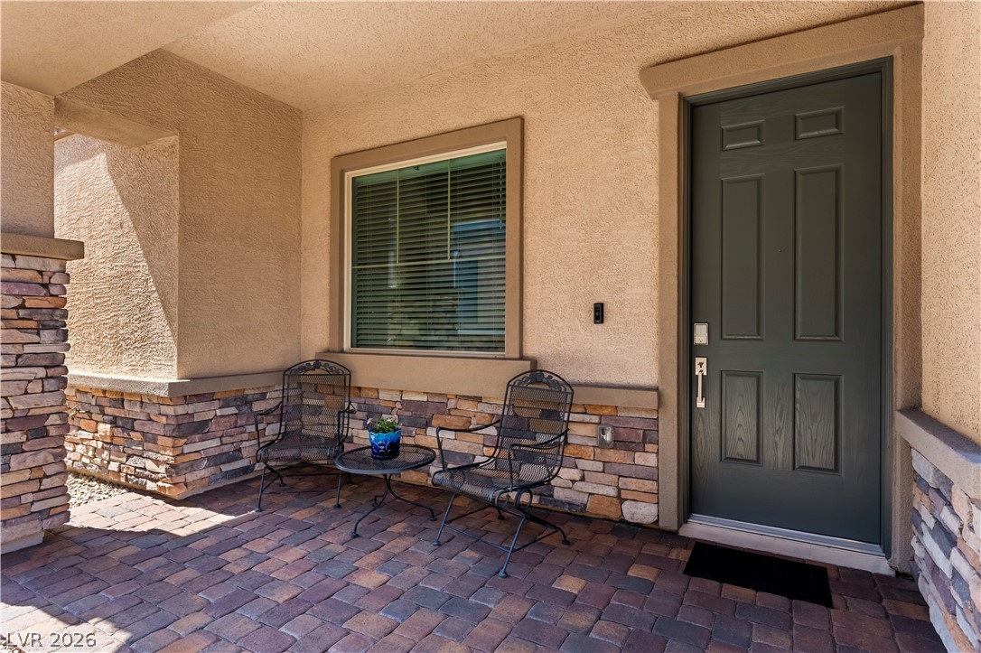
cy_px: 326
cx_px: 490
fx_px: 517
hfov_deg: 86.9
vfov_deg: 64.5
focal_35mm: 19
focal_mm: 19
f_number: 8
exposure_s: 1/5000
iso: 400
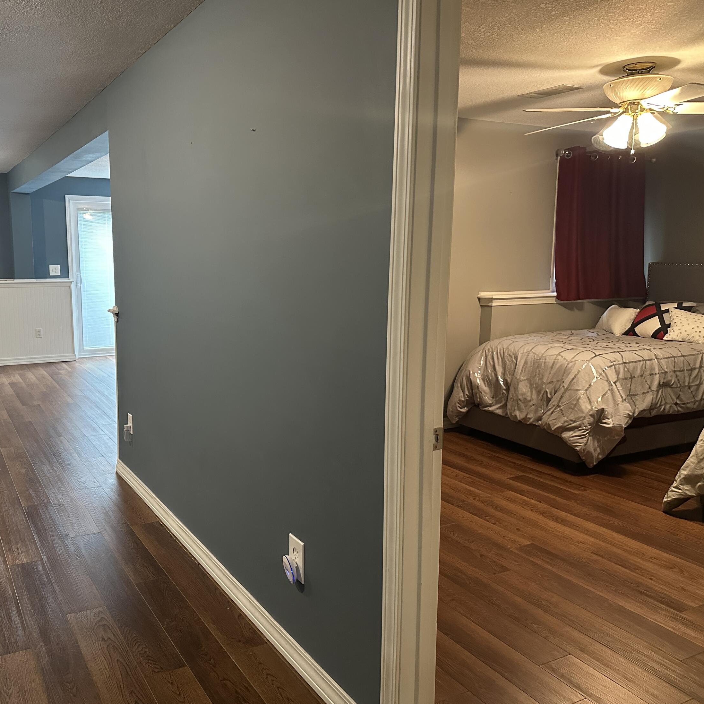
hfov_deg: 54.7
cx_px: 244
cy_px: 346
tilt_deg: -7.9
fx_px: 667
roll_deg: +0.3
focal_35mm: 29
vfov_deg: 55.6
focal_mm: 6.86
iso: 640
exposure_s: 1/60
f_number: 1.78
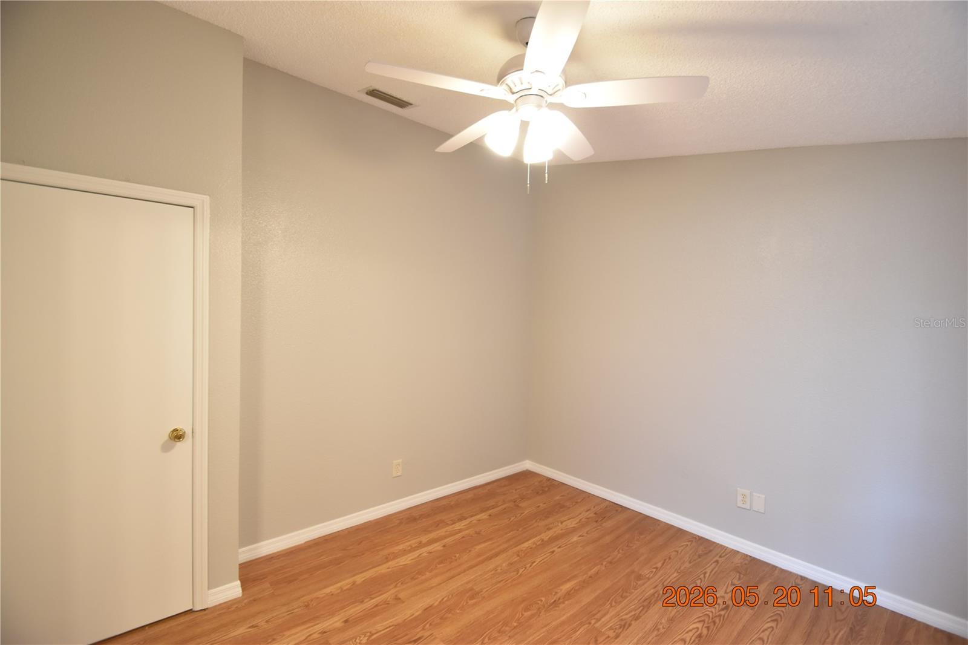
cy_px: 322
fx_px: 403
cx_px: 484
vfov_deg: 77.3
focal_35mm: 15
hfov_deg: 100.4
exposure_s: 1/30
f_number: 3.5
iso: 800
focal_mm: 10
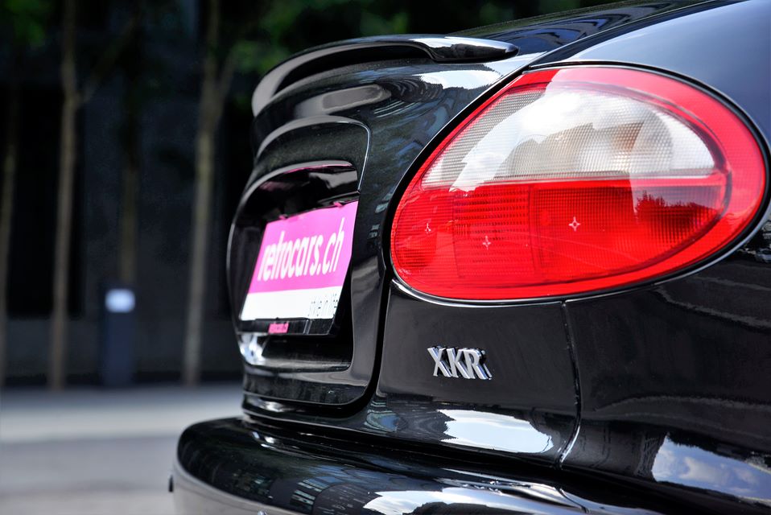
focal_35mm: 120
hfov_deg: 17.1
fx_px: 2571
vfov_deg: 11.4
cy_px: 258
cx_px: 386
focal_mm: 120
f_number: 8
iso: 250
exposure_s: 1/200
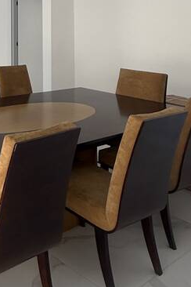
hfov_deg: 24.8
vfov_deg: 41.0
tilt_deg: +2.0
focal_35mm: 43
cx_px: -88
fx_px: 342
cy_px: 16
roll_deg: -0.9
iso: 64
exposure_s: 1/193
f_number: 2.2
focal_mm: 2.22
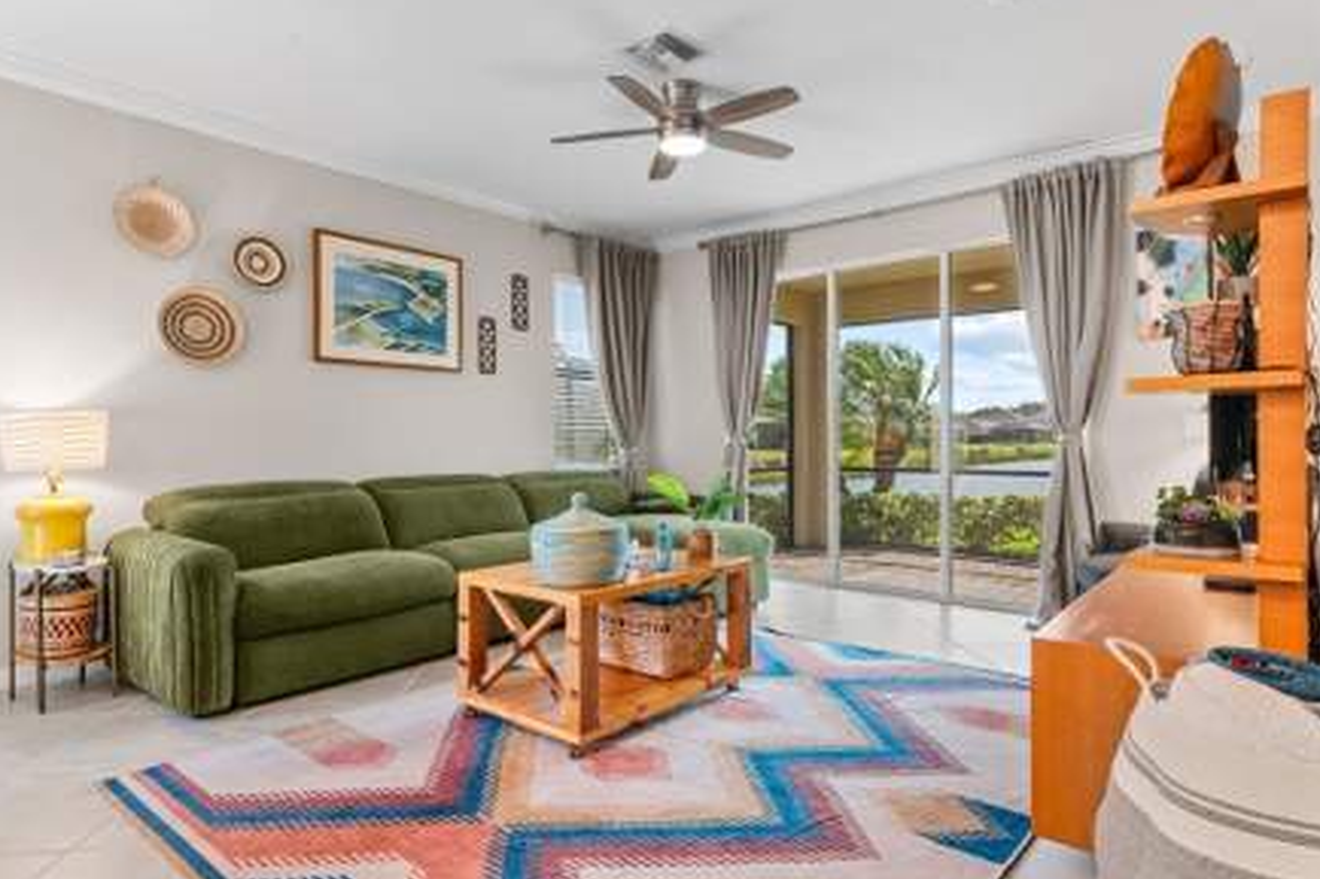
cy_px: 446
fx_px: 770
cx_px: 696
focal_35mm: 21
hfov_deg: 81.2
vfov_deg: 59.5
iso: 640
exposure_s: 1/2
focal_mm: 19
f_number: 10
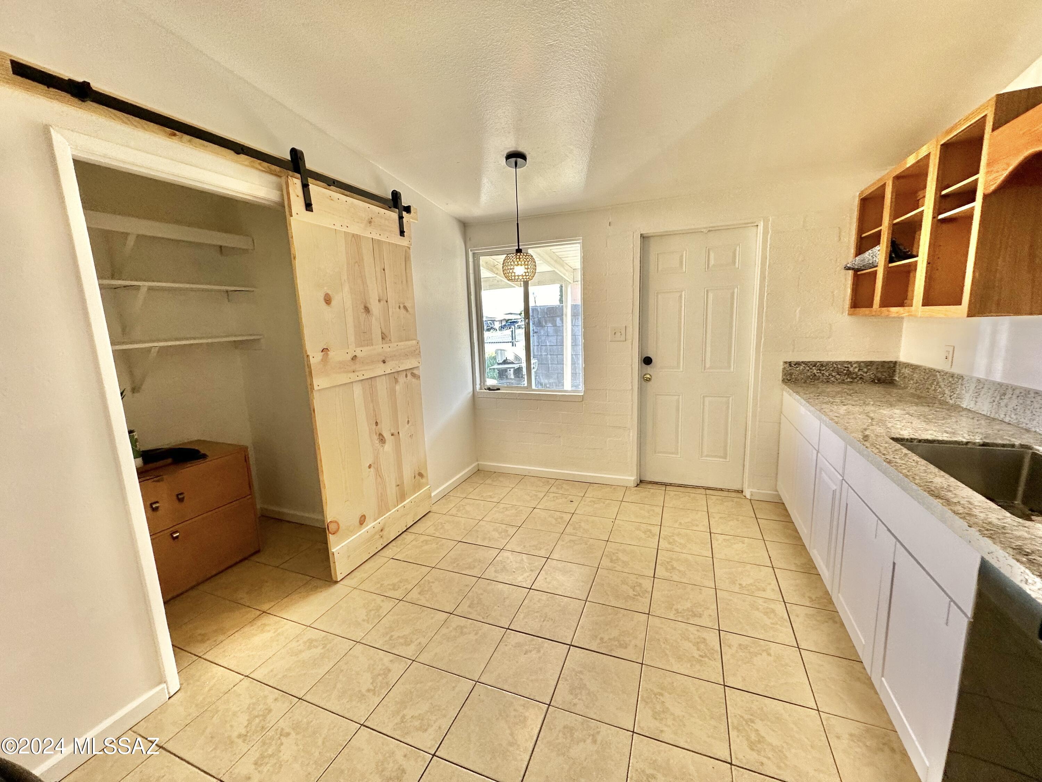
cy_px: 391
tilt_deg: -8.5
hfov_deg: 102.1
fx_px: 421
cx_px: 521
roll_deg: +1.5
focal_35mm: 14
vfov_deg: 85.7
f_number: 2.2
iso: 64
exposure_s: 1/99
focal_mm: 2.22
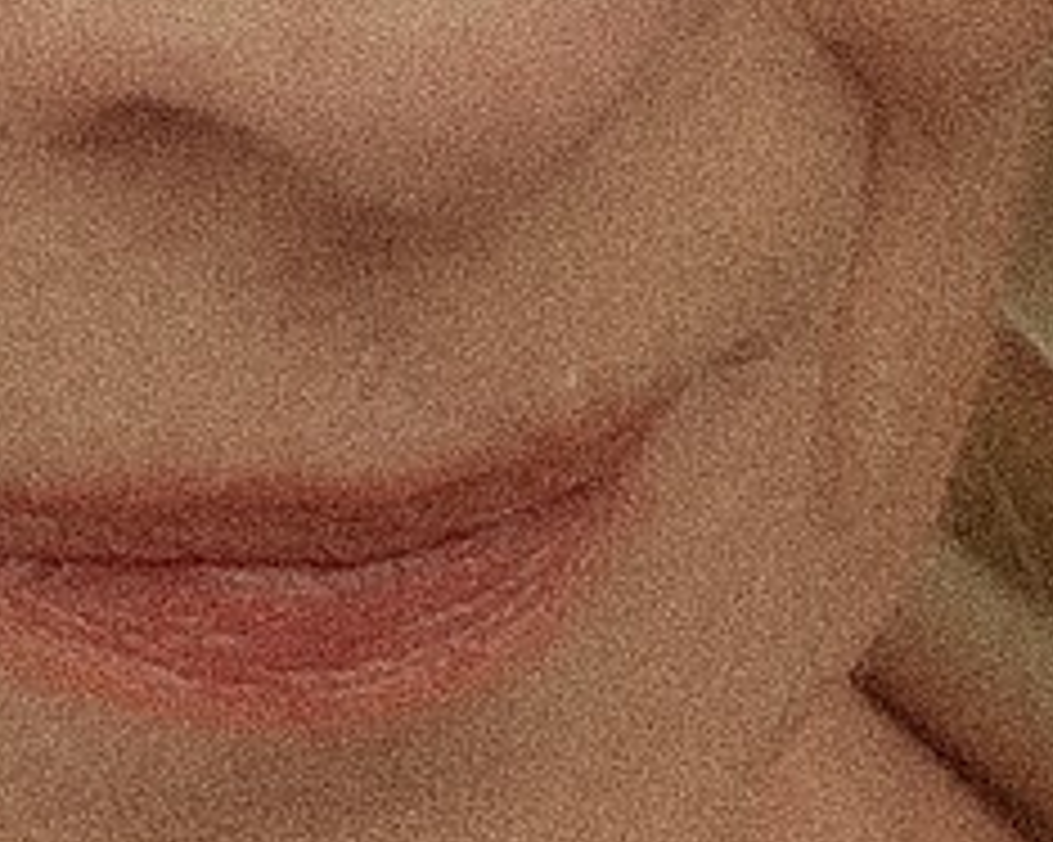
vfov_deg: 2.1
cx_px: 2372
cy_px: 2549
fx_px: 22710
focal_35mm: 729
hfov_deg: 2.6
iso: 125
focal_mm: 75
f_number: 5.6
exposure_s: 1/250
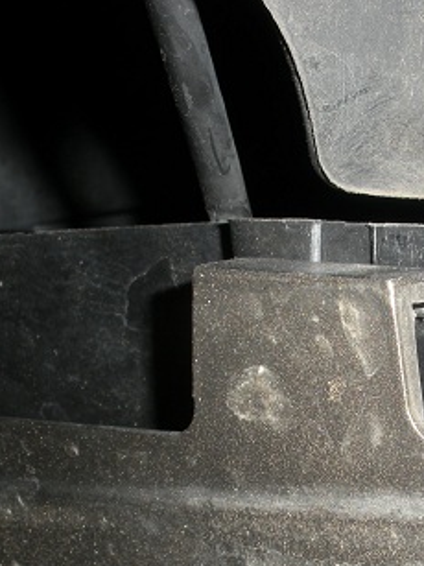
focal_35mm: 76
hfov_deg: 18.9
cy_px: 382
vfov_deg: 25.5
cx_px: 404
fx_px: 1242
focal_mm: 6.3
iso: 64
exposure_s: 1/60
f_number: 5.6
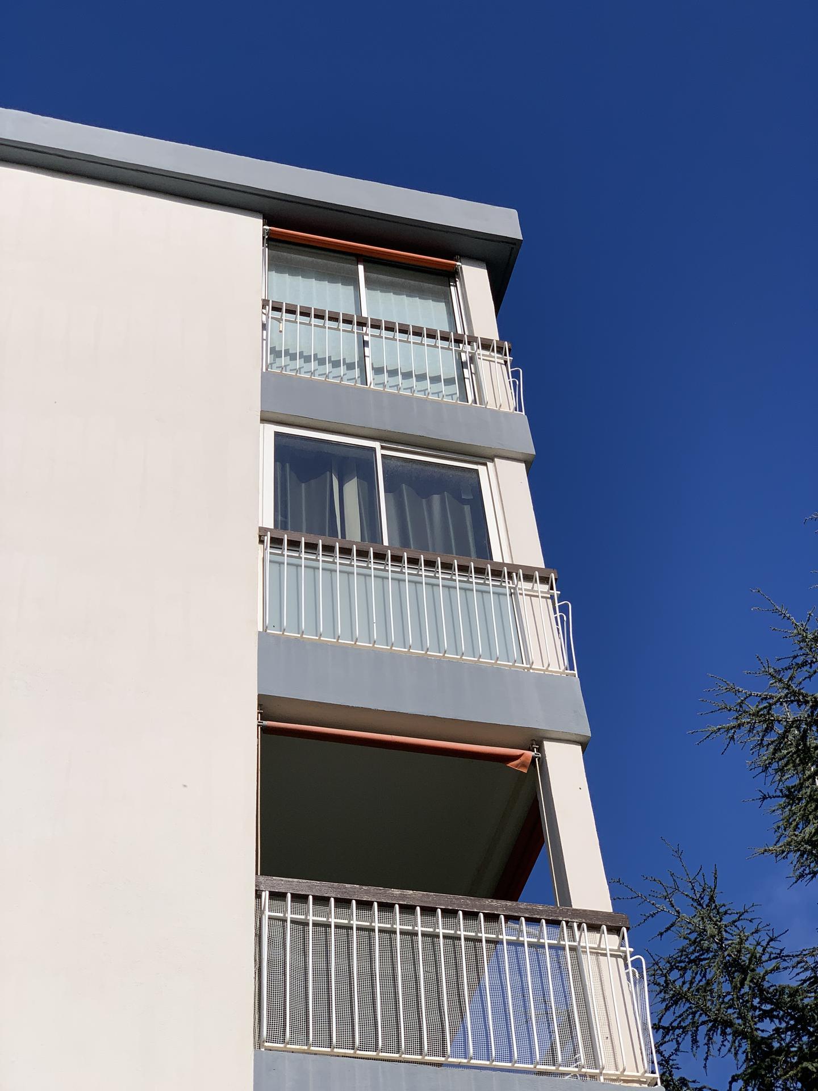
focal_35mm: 52
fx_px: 1638
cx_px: 409
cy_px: 546
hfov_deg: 28.0
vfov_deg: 36.8
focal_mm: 6
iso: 16
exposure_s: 1/2083
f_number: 2.4
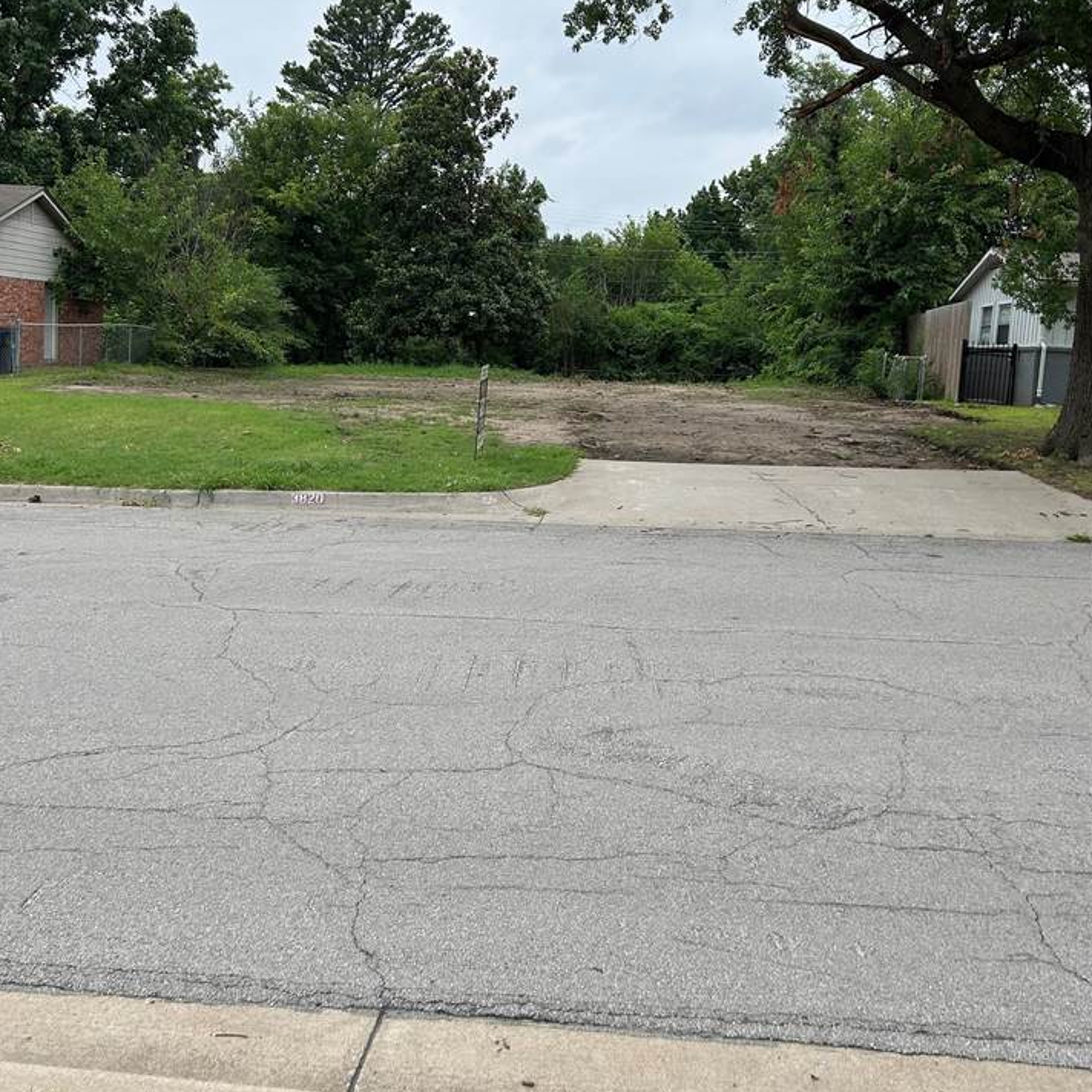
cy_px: 436
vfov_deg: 52.2
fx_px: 1106
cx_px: 549
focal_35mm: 31
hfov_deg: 52.5
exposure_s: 1/2083
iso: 50
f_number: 1.5
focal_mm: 5.7
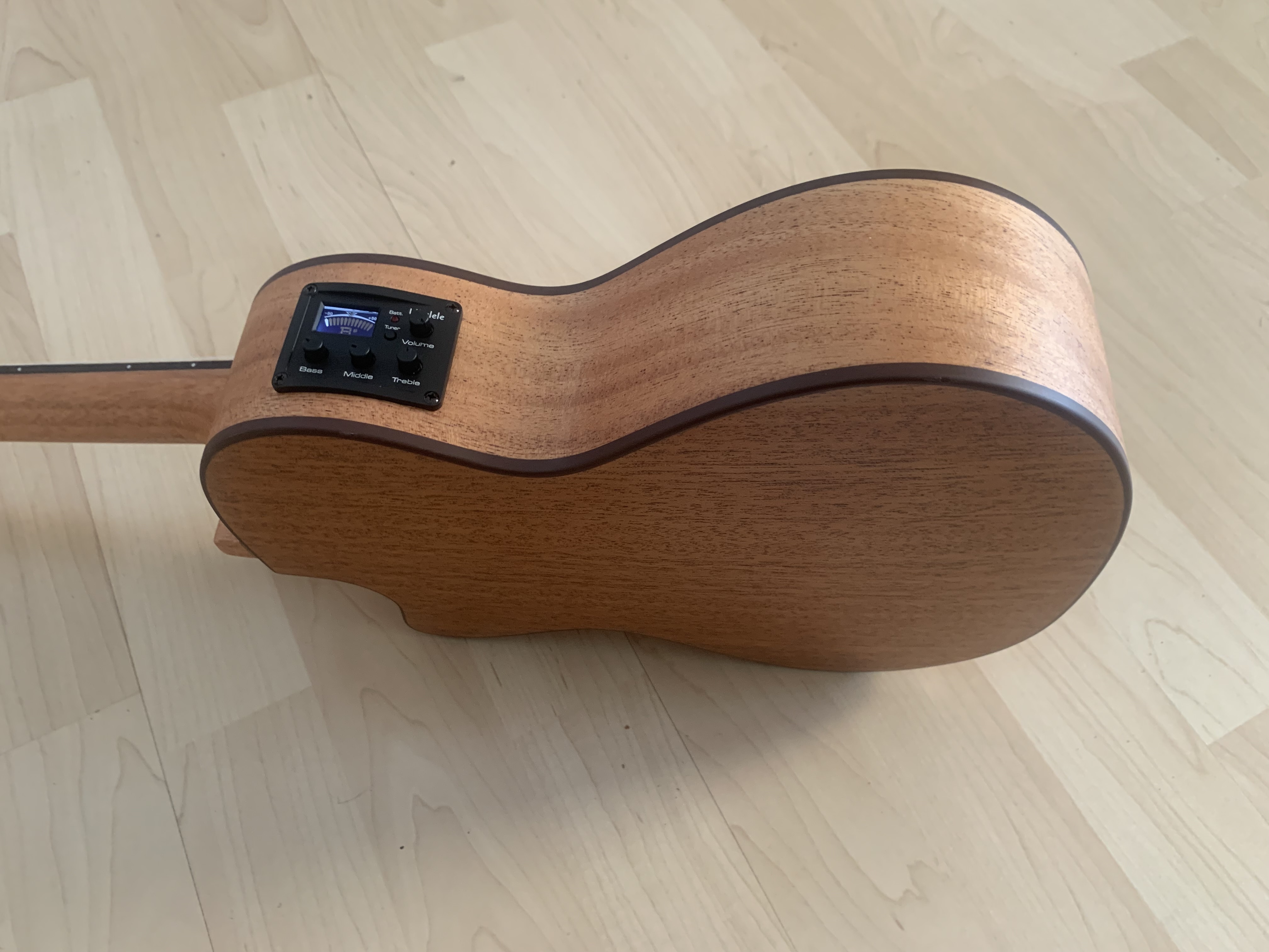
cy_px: 476
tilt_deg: -61.0
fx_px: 953
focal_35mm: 26
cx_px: 634
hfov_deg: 67.3
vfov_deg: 53.1
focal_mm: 4.25
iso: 200
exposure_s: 1/60
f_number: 1.8
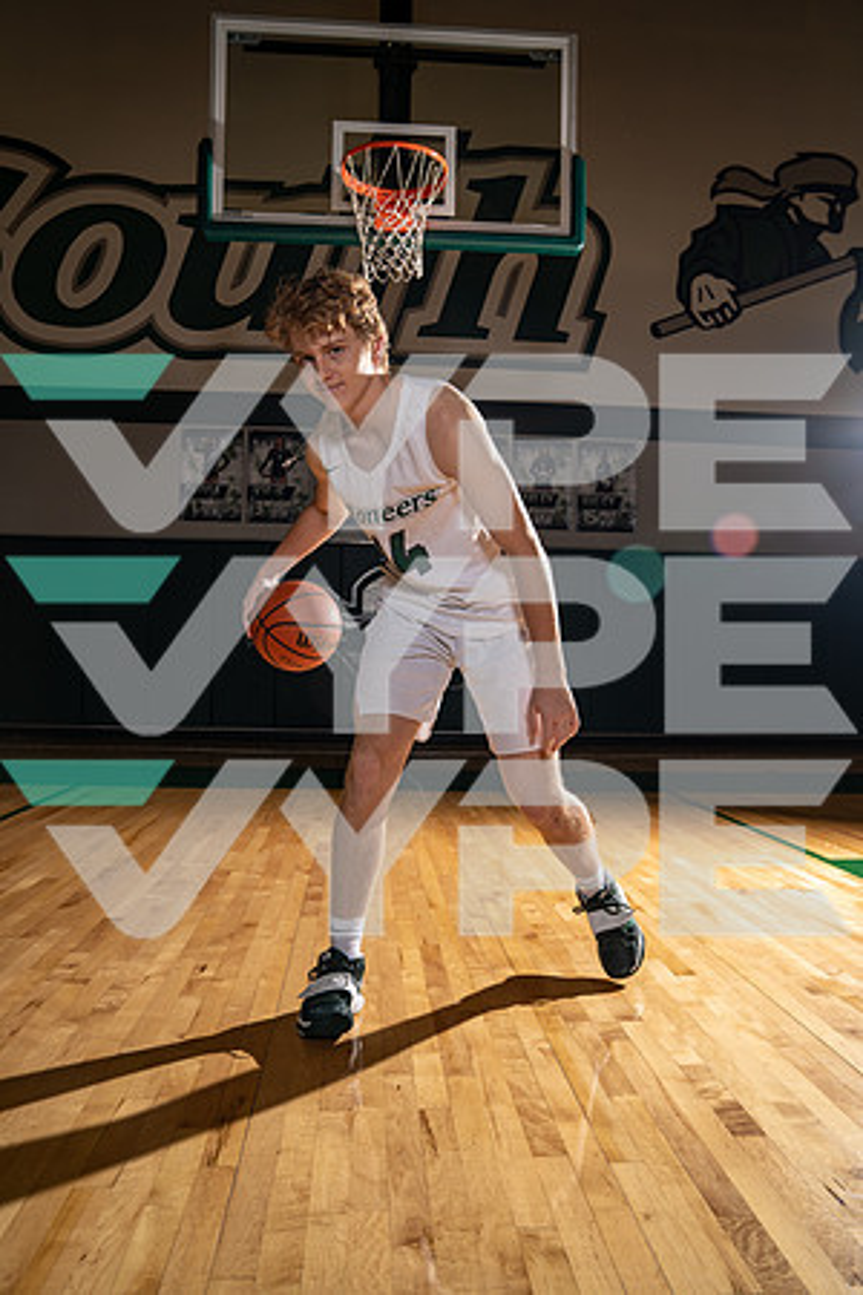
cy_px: 648
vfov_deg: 65.5
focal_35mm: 28
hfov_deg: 46.4
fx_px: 1007
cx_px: 432
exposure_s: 1/250
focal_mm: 28
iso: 320
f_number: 5.6
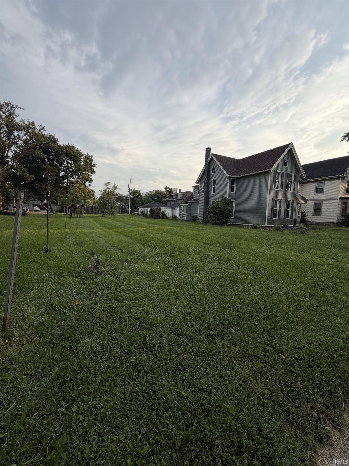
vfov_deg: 102.1
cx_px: 174
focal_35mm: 14
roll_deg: -1.0
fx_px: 188
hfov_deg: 85.7
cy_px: 233
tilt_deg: -6.4
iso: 40
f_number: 2.2
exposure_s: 1/607
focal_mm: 2.22
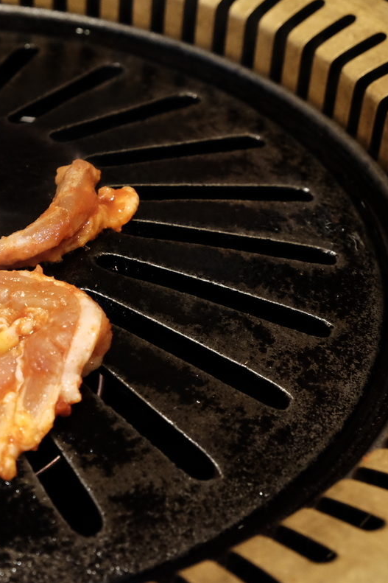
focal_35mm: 85
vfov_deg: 23.9
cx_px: -40
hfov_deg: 15.6
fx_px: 1375
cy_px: 292
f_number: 7.1
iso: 5000
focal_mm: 37.4
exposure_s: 1/15
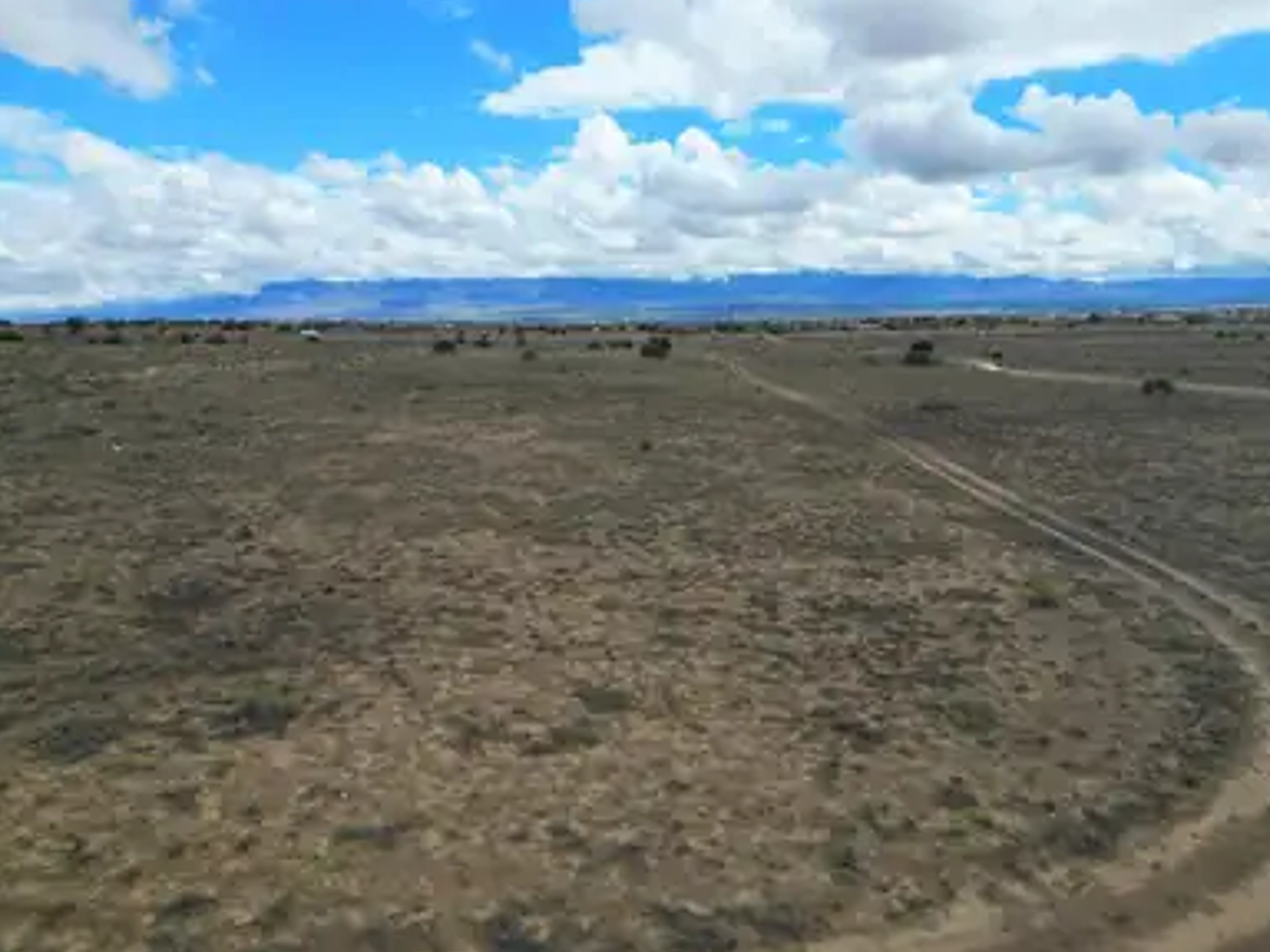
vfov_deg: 54.9
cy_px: 469
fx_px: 917
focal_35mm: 25
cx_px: 632
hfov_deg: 69.4
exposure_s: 1/4000
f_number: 1.7
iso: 160
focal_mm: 6.72
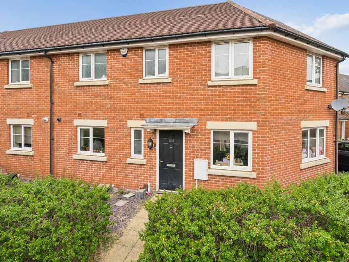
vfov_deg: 71.6
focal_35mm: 18
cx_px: 186
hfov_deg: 87.6
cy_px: 130
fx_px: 181
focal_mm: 16
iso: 640
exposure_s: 1/250
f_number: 8
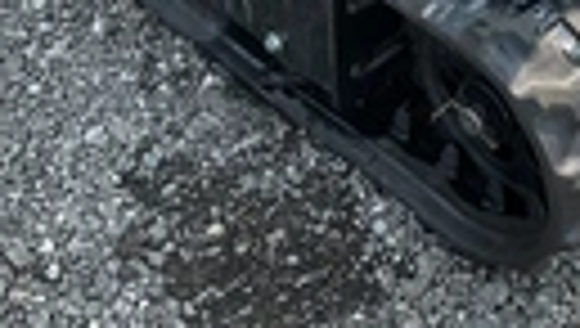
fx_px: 1509
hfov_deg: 21.6
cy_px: -189
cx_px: 432
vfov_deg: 11.8
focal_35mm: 98
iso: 25
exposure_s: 1/495
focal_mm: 3
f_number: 1.8
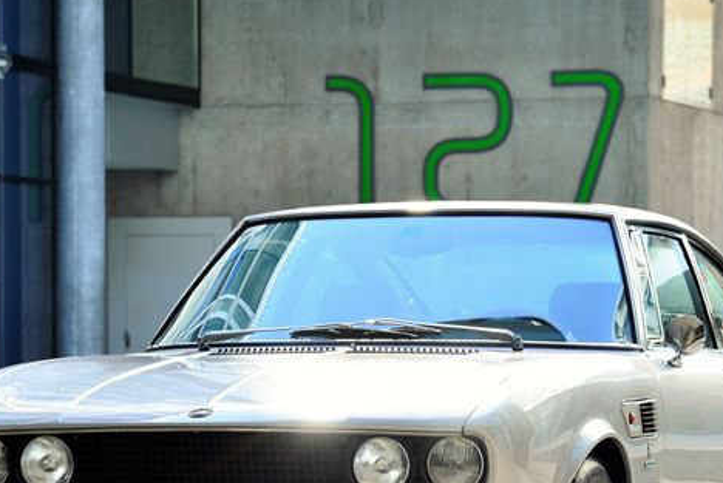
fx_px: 4322
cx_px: 374
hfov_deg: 9.6
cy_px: 313
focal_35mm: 215
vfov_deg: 6.4
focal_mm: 105
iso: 400
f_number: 7.1
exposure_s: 1/80
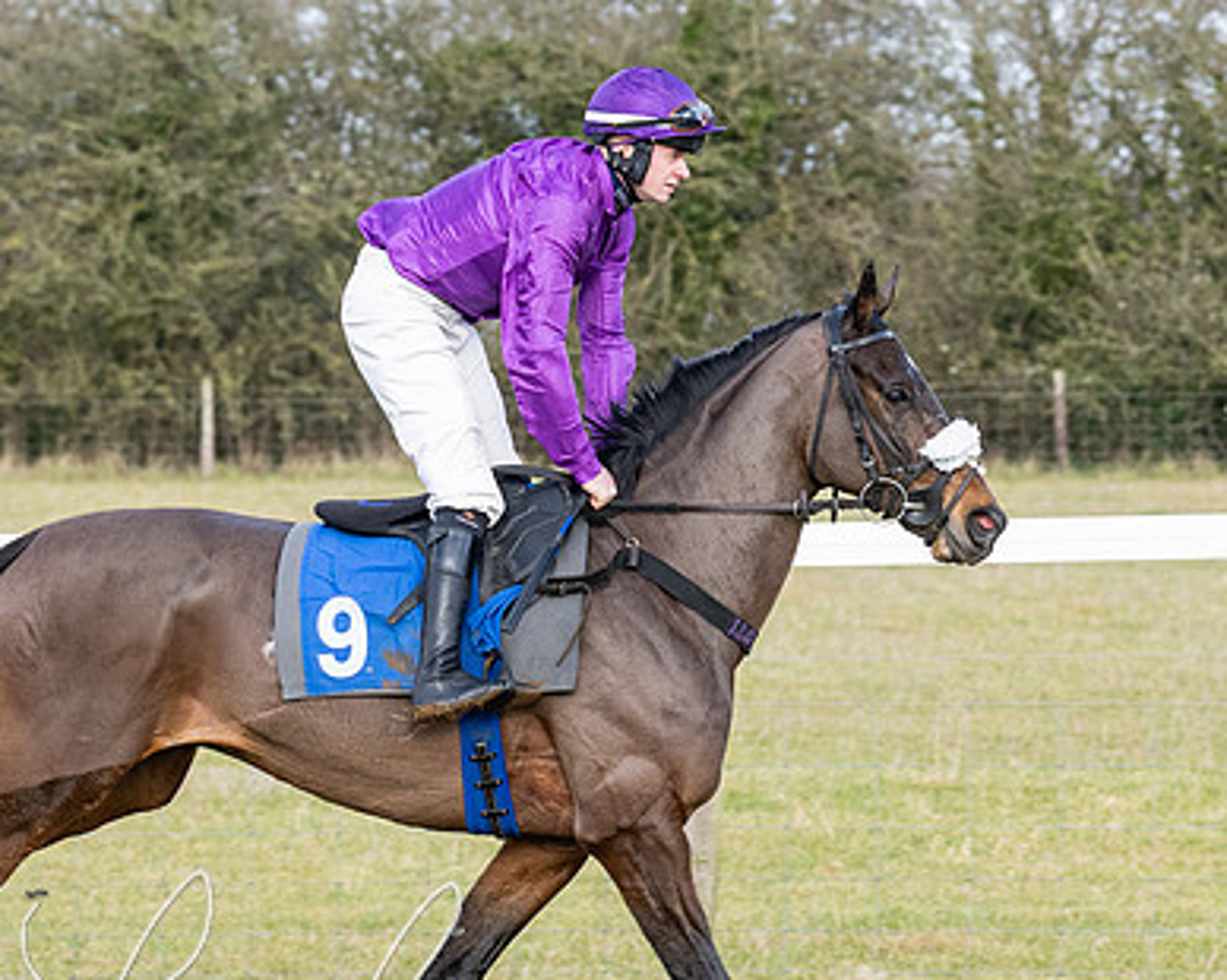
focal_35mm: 323
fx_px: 11724
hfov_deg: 6.0
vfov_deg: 4.8
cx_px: 688
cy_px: 780
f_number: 5
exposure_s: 1/800
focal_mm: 103
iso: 400
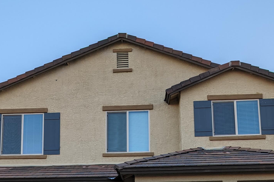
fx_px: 403
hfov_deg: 37.4
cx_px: 113
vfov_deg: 24.4
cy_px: 180
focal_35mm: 53
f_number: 1.68
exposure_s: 1/324
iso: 20
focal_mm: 6.9
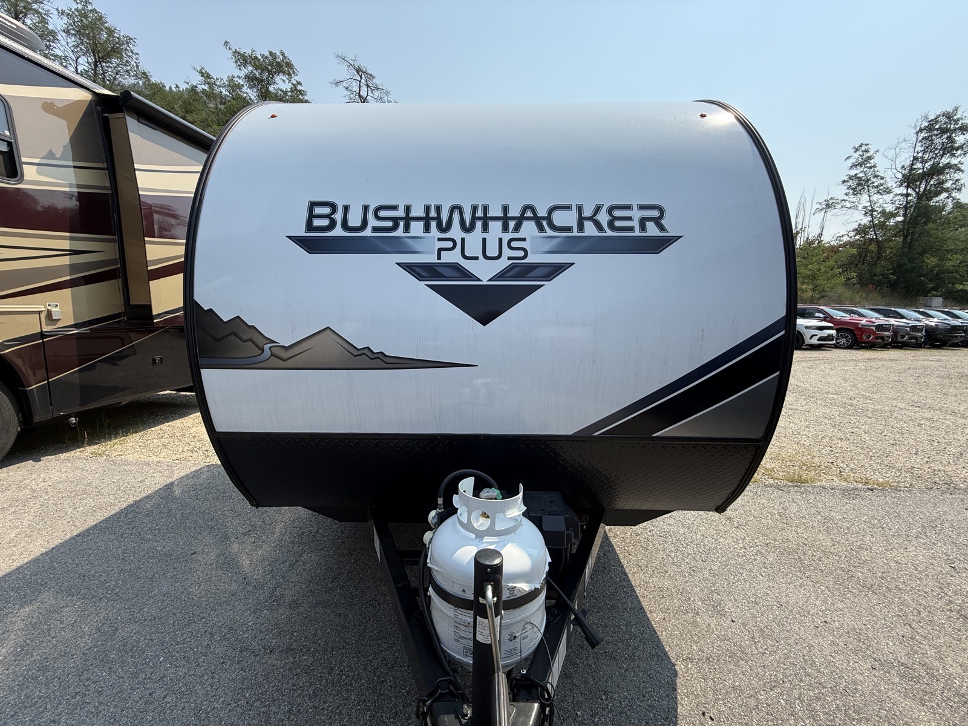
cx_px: 484
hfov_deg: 102.1
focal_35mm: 14
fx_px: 391
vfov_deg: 85.7
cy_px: 363
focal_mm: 2.22
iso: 50
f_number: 2.2
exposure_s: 1/1068
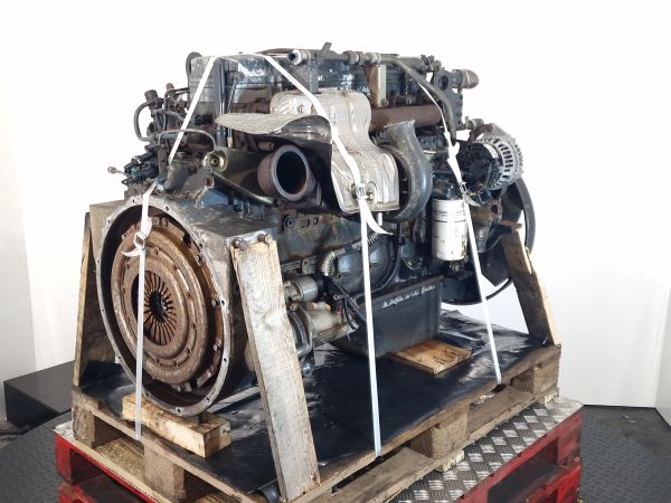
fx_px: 446
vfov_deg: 58.9
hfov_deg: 73.9
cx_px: 336
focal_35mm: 23
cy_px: 252
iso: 125
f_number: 1.8
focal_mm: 6.4
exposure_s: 1/50
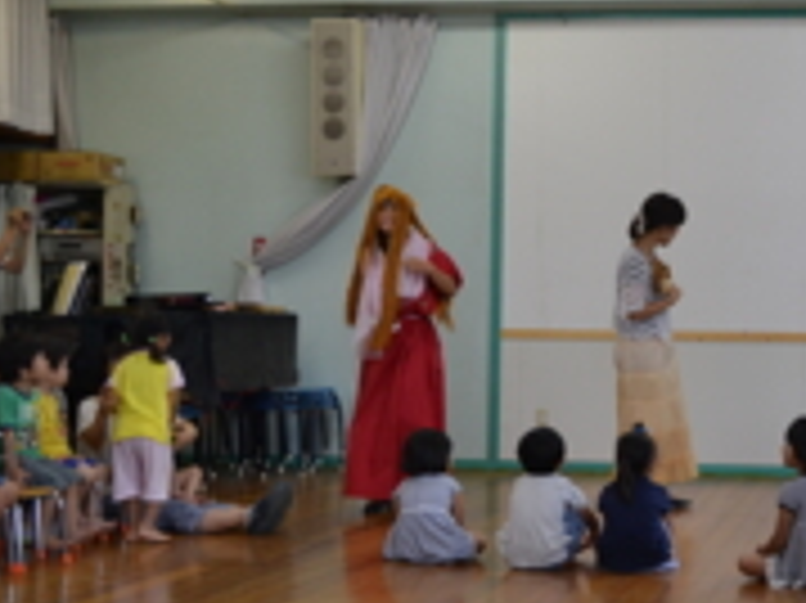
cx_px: 734
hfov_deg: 26.5
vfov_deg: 20.7
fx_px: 1652
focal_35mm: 71
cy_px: 317
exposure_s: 1/80
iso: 400
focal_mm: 22
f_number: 4.5
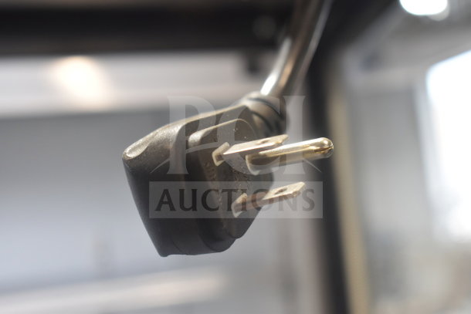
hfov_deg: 35.0
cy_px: 157
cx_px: 236
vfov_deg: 23.8
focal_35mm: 57
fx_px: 746
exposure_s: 1/60
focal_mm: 38
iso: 640
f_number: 4.8
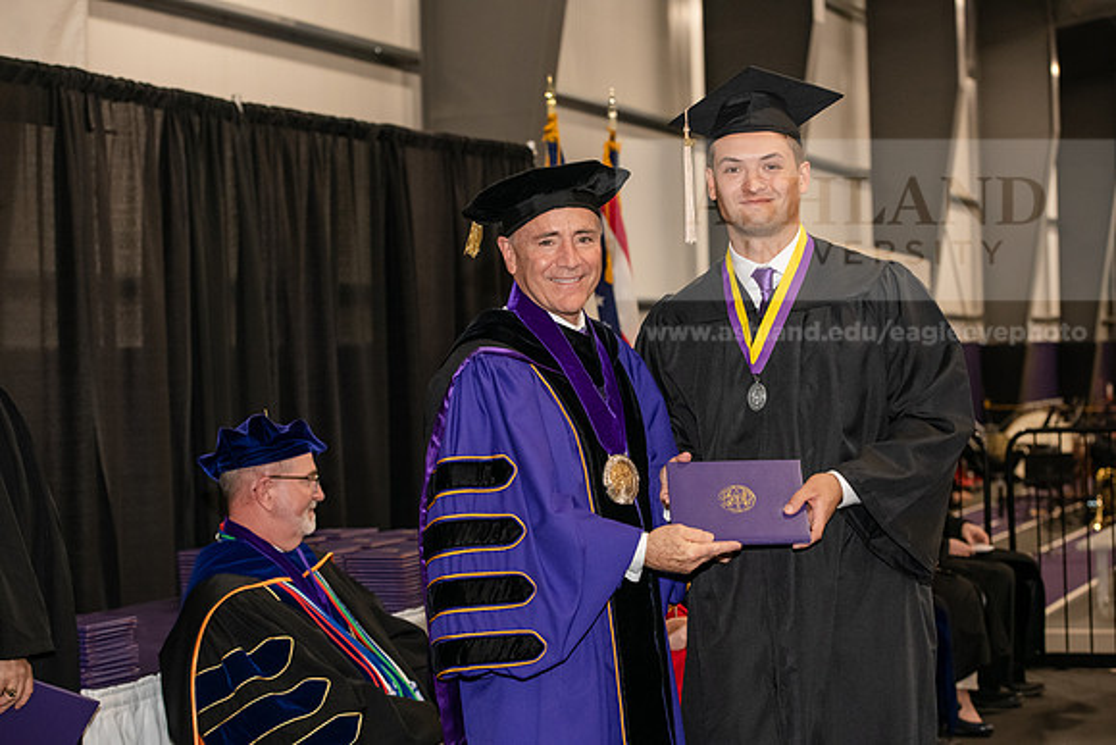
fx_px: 2170
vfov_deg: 19.5
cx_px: 558
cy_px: 372
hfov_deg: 28.8
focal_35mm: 70
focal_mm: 70
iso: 2500
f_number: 5
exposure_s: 1/200
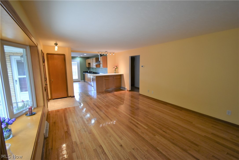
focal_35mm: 15
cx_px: 120
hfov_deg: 100.4
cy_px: 80
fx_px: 100
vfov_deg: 77.3
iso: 900
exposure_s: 1/125
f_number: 4.5
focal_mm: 10
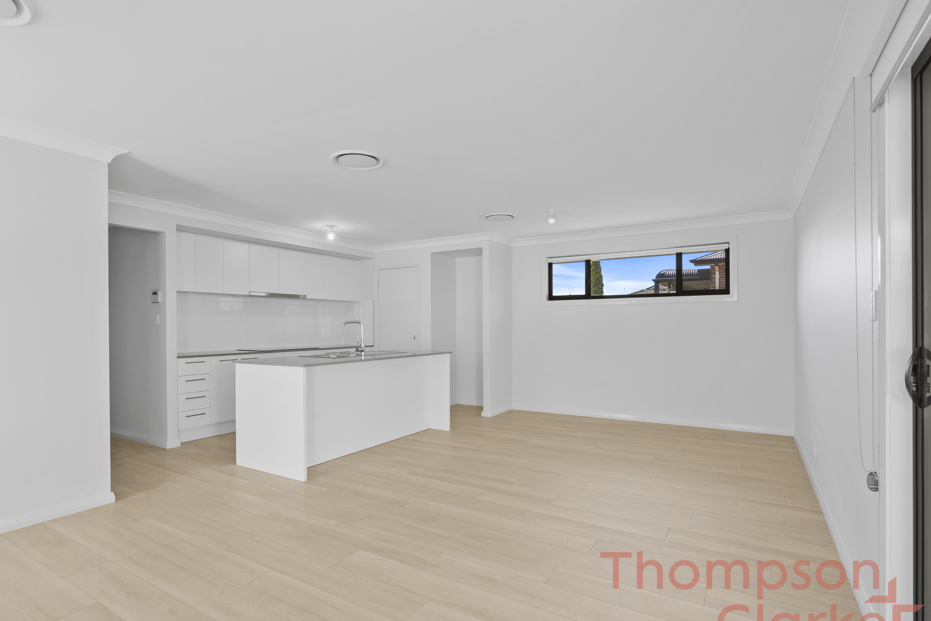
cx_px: 441
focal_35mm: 19
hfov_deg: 88.2
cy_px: 325
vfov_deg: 65.7
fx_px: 480
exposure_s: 1/30
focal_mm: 11
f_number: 9
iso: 1250
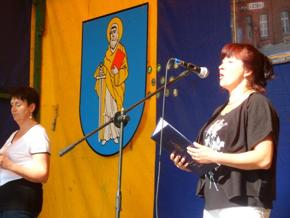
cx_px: 145
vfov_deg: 11.4
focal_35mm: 130
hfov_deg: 15.2
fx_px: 1089
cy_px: 109
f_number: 5.4
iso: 80
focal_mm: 22.5
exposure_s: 1/90
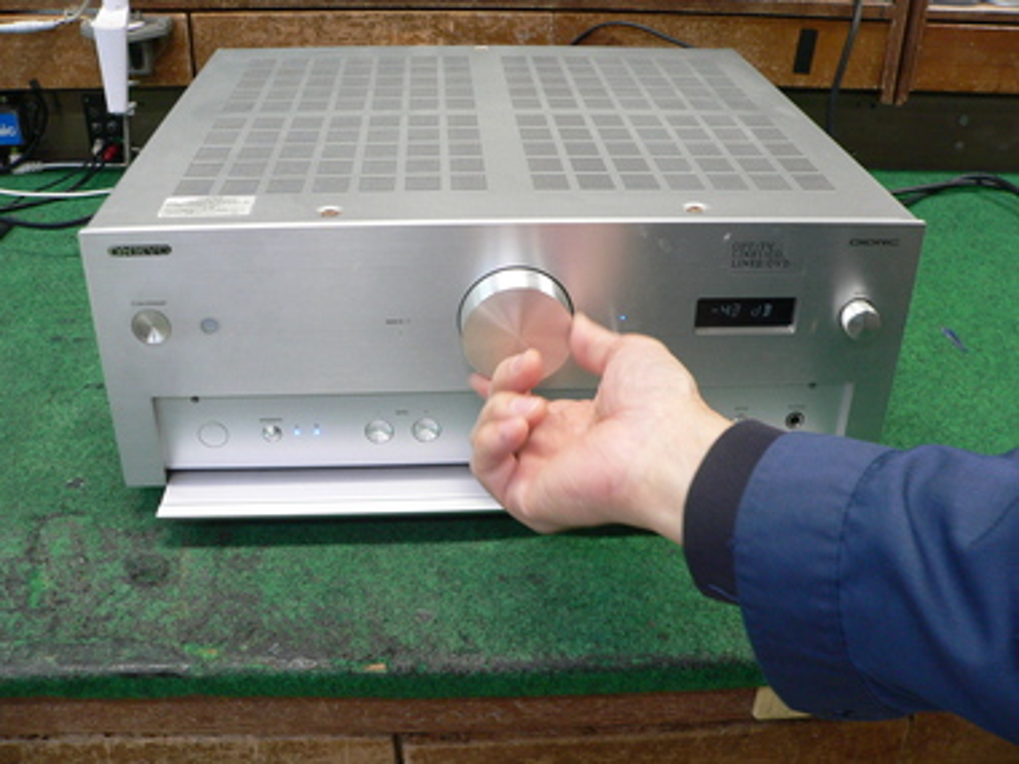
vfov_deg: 39.7
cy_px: 382
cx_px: 510
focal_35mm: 36
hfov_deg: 51.4
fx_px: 1060
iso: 200
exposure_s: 1/20
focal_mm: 6
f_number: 2.8
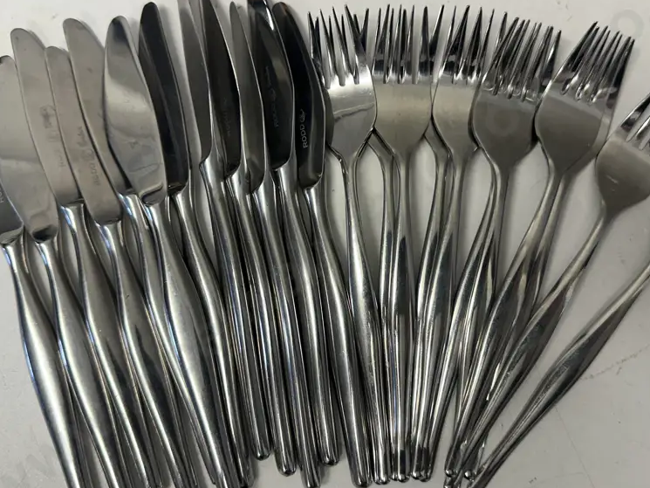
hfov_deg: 55.3
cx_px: 349
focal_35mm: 33
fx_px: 620
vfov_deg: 42.9
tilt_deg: -83.7
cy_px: 234
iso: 125
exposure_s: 1/100
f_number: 1.78
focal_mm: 6.86
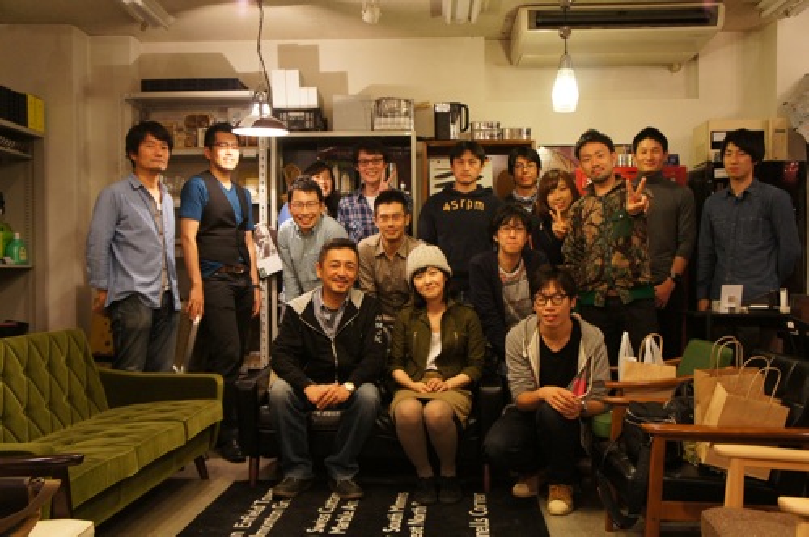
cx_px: 404
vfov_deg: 36.8
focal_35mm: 36
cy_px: 268
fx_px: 808
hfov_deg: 53.2
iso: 1600
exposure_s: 1/80
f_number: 4
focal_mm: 24
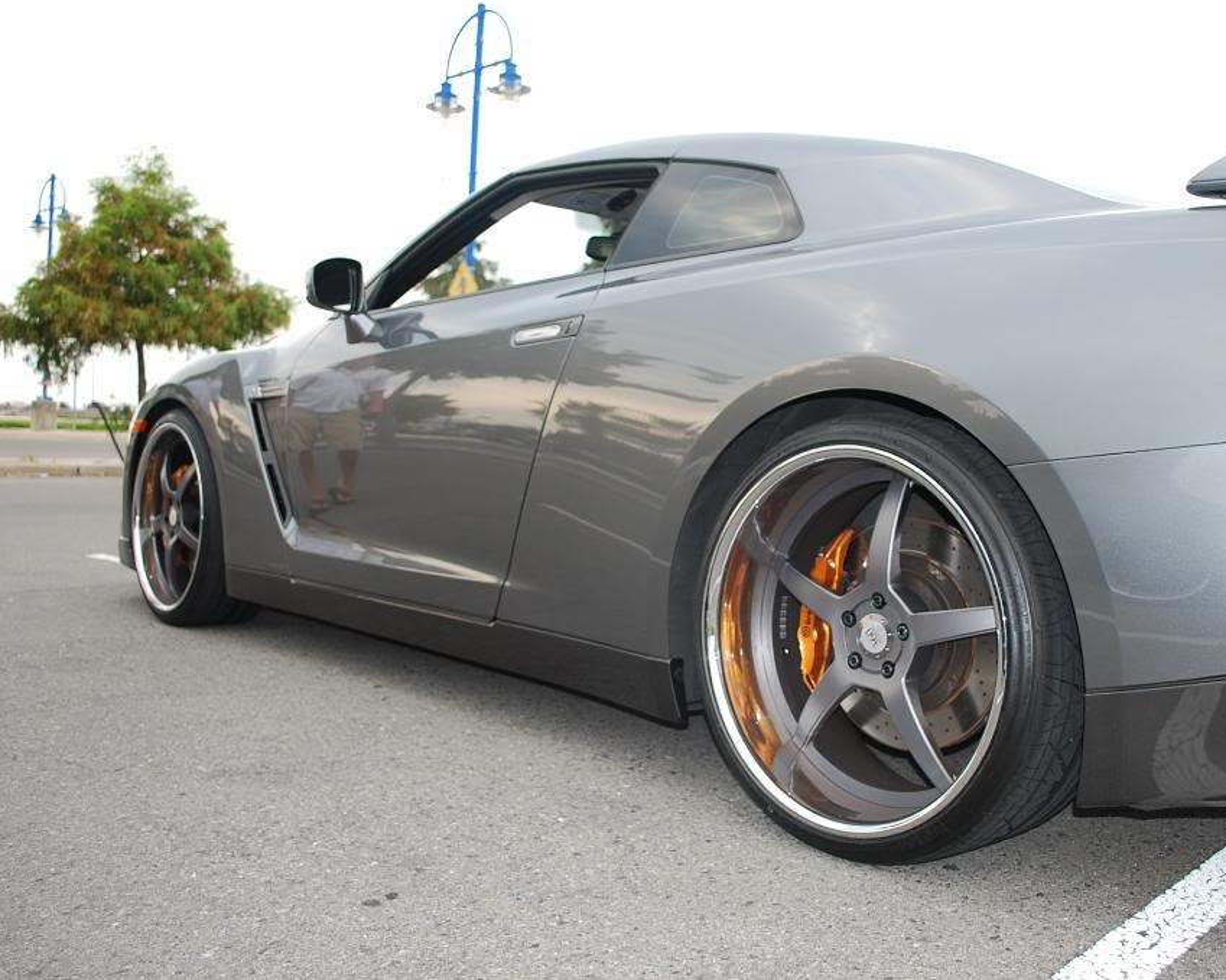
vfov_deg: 43.3
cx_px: 693
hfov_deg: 52.7
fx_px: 1234
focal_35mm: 34
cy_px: 487
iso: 160
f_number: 3.8
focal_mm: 20
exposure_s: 1/125
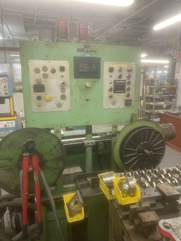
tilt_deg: -12.6
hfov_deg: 53.1
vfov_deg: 67.3
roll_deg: -0.5
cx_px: 90
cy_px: 120
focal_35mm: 26
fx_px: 181
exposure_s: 1/60
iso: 125
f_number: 1.8
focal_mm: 4.25
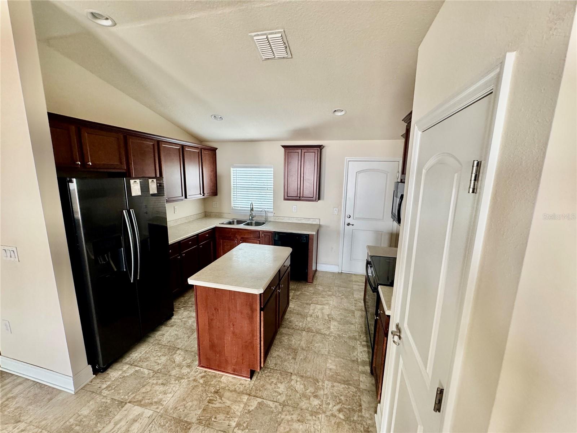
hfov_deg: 102.1
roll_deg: -1.6
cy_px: 216
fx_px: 233
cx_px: 288
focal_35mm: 14
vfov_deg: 85.7
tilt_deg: -9.8
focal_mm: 2.22
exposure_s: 1/96
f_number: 2.2
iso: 320
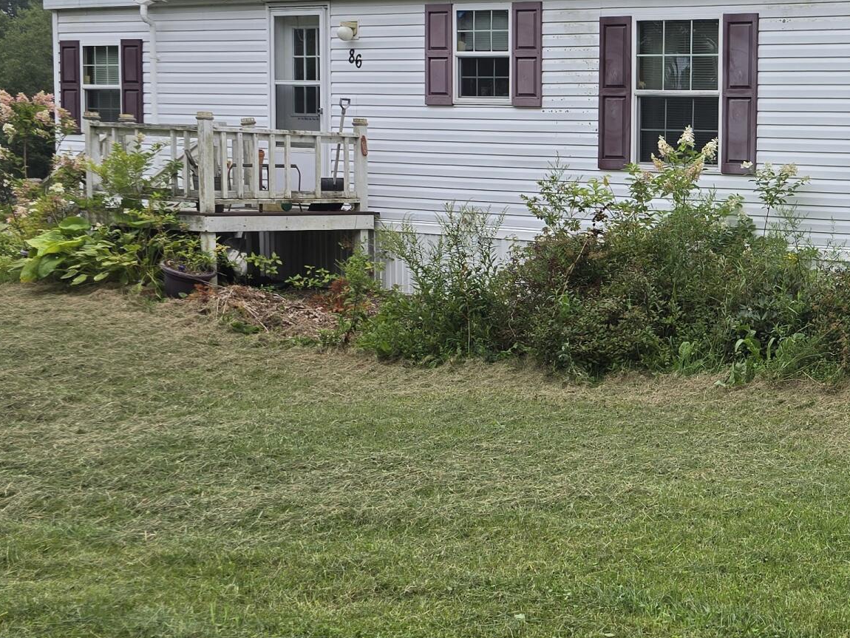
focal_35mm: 60
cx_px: 963
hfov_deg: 28.8
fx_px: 1474
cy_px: 345
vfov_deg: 24.4
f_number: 1.7
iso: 20
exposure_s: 1/180
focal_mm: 6.3
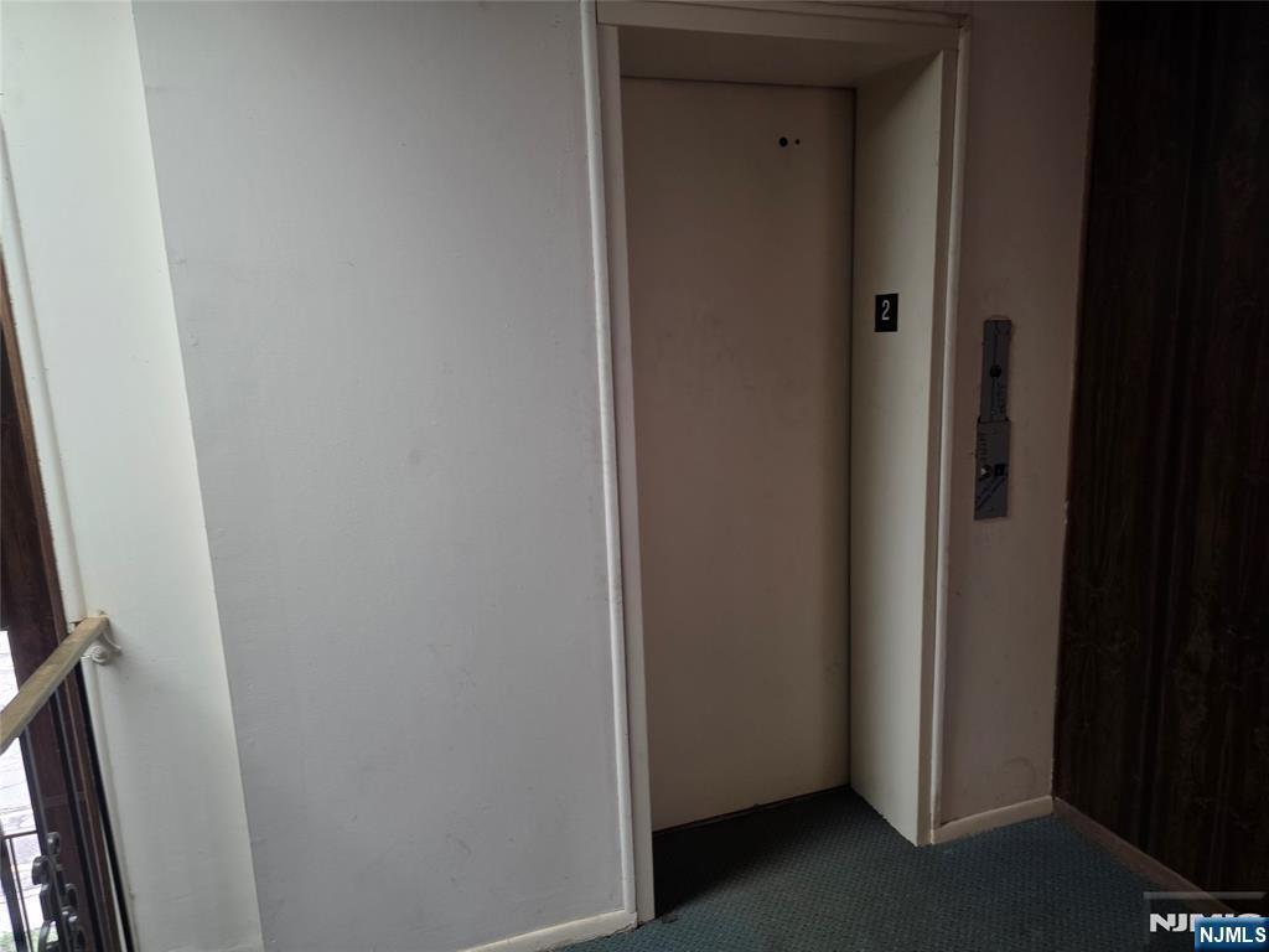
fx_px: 843
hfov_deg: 73.9
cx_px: 634
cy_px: 476
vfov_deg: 58.9
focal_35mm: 23
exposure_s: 1/65.1
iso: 160
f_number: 1.7
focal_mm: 6.3
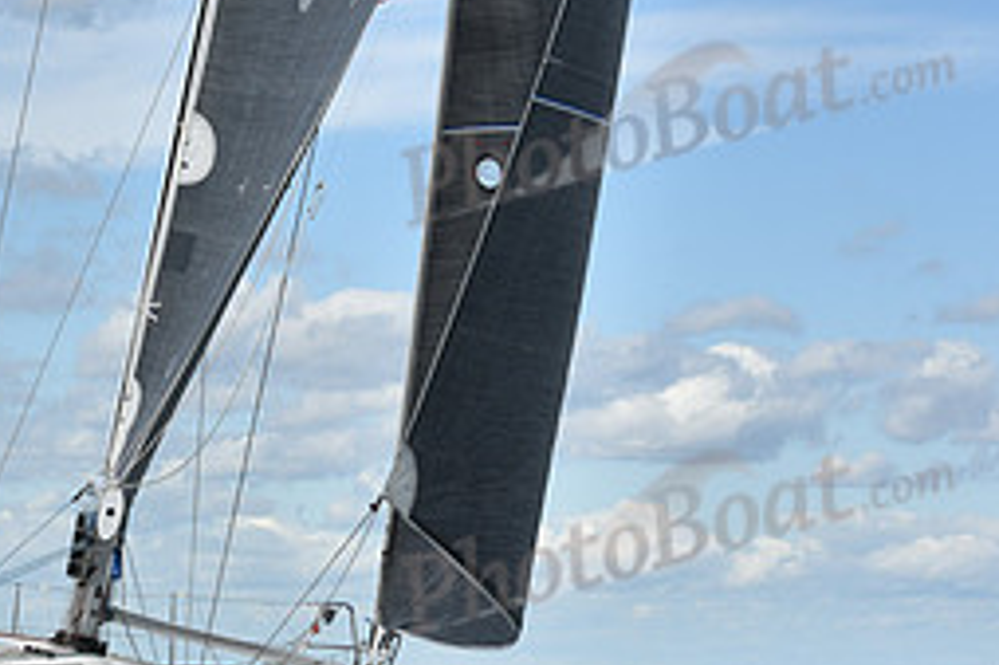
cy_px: 384
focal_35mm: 160
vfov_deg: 8.6
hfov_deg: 12.8
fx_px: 4437
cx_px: 201
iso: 320
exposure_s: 1/1000
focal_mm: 70
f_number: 9
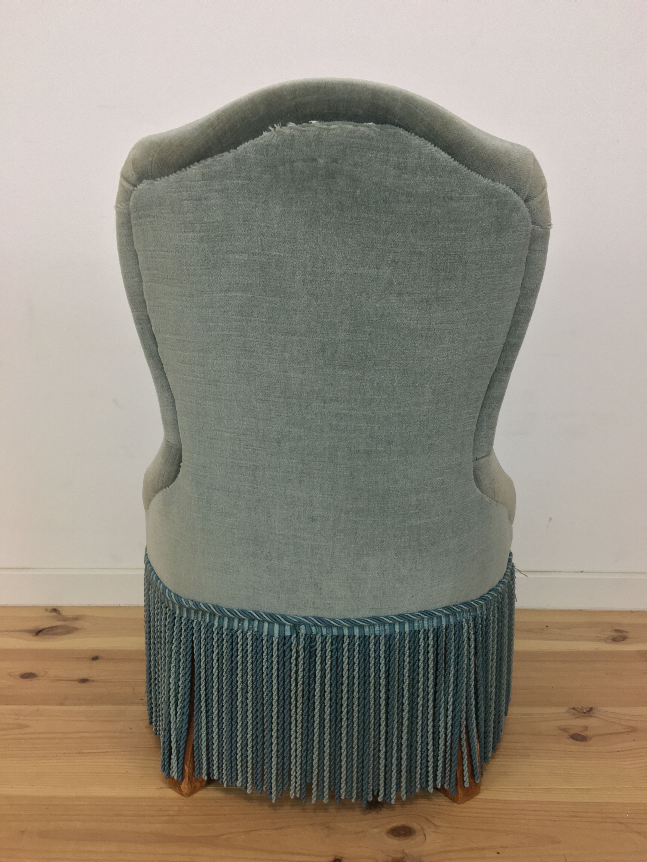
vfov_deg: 61.7
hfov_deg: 48.2
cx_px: 324
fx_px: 723
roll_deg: -0.8
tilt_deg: -9.1
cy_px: 431
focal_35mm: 29
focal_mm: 4.15
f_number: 2.2
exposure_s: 1/33
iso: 40
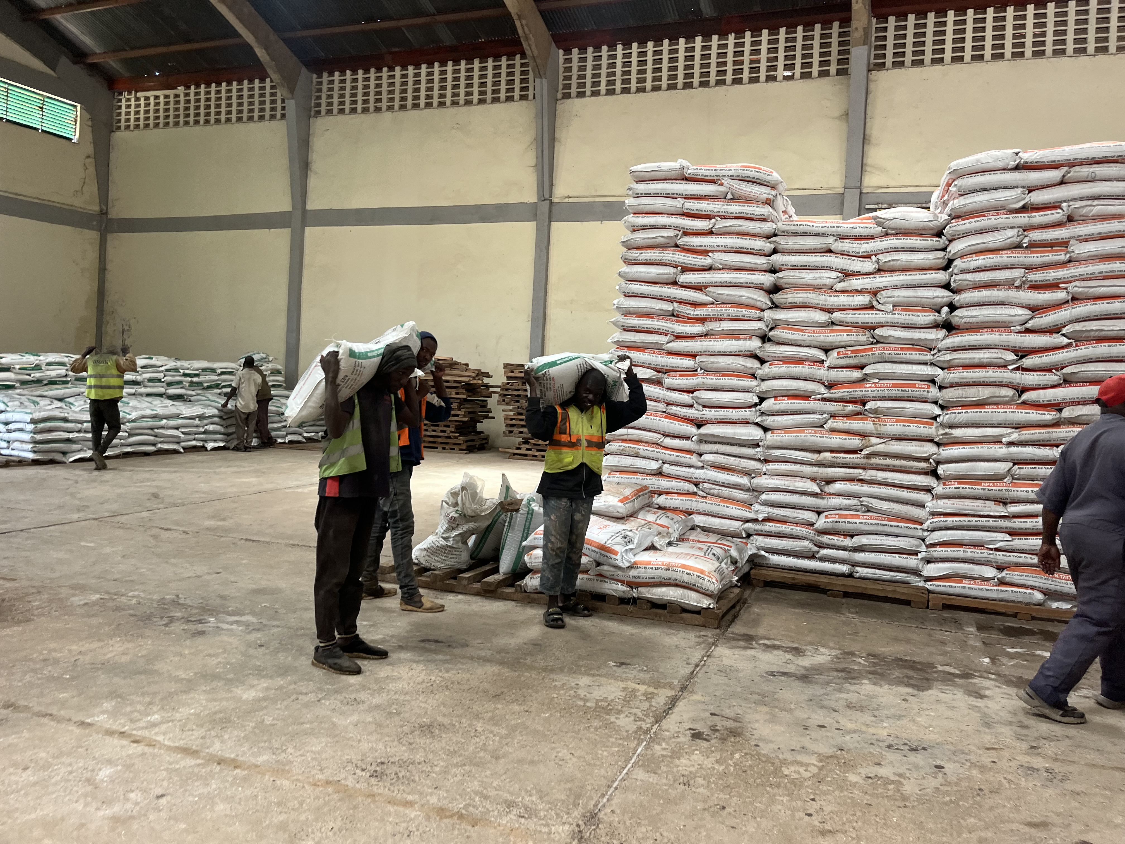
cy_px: 422
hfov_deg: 67.3
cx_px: 562
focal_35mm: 26
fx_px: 845
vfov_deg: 53.1
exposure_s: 1/121
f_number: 1.6
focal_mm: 5.1
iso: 125
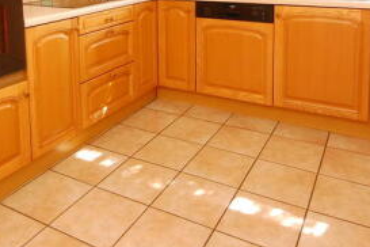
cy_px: -10
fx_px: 370
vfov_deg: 33.2
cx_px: 153
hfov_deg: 52.9
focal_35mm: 36
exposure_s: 1/60
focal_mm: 10
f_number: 5.6
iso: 800
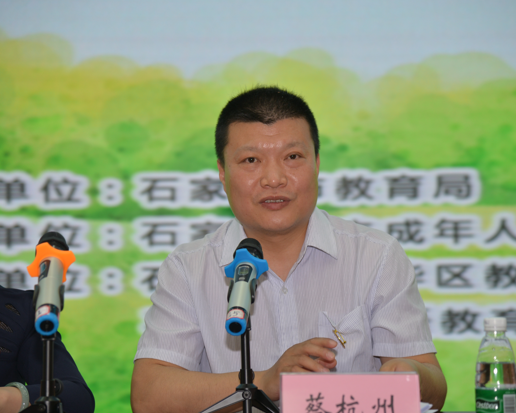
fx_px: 2077
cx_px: 268
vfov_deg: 11.4
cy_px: 207
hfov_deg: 14.2
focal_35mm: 136
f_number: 4
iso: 320
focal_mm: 120
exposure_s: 1/60
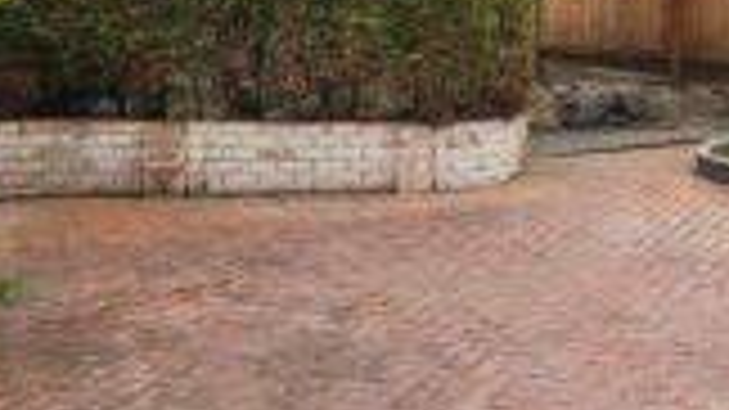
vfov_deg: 19.3
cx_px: 711
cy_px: 104
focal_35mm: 62
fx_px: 1198
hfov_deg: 31.5
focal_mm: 5.4
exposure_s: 1/270
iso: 20
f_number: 1.8
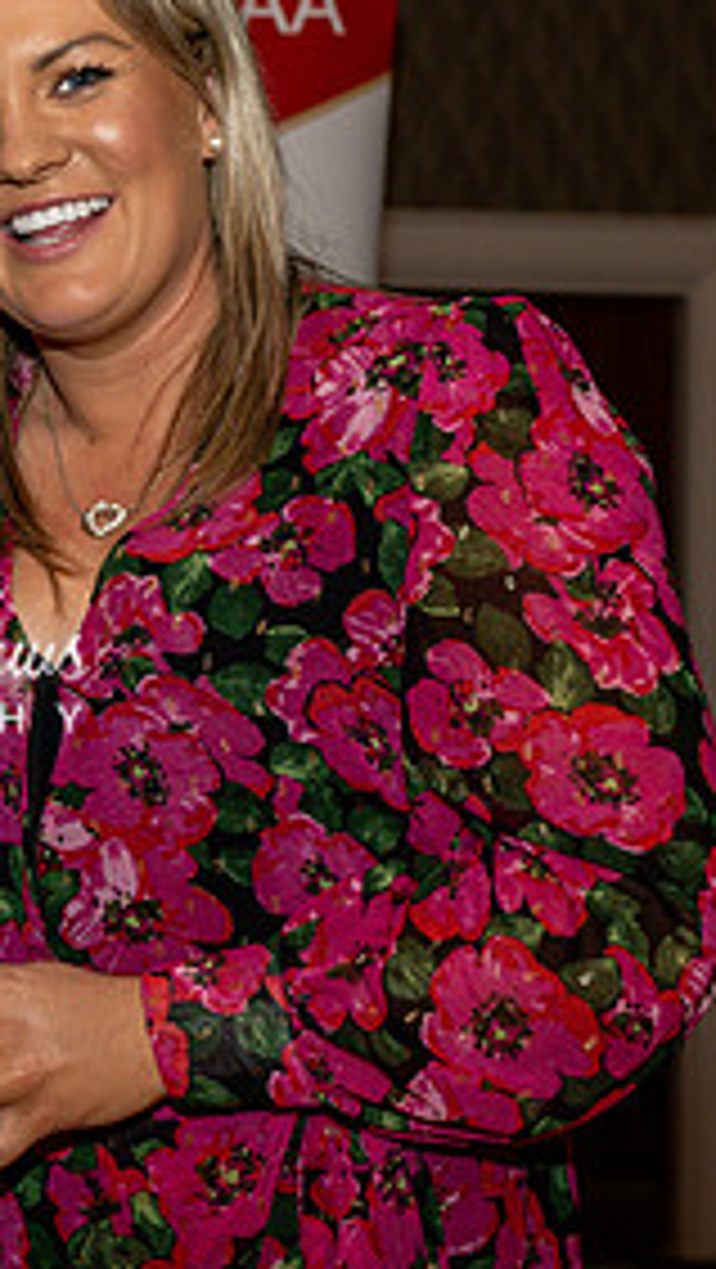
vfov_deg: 21.6
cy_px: 620
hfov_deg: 11.8
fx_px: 3335
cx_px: -311
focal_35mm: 99
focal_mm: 36
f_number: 4
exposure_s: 1/125
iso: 500
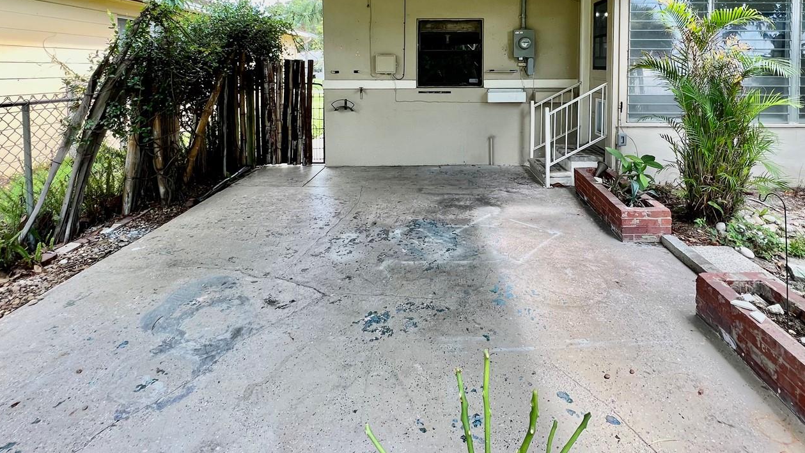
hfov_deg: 92.4
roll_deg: -0.1
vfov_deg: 56.5
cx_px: 437
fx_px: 384
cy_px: 90
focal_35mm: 18
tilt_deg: -2.9
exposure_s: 1/104
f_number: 1.8
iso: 32
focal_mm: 1.57
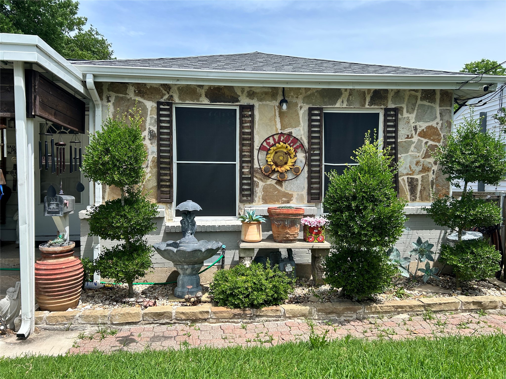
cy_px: 190
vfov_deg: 53.1
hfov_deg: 67.3
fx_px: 380
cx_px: 253
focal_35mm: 26
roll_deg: +0.1
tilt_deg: -0.9
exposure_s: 1/2571
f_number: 1.5
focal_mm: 5.7
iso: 50
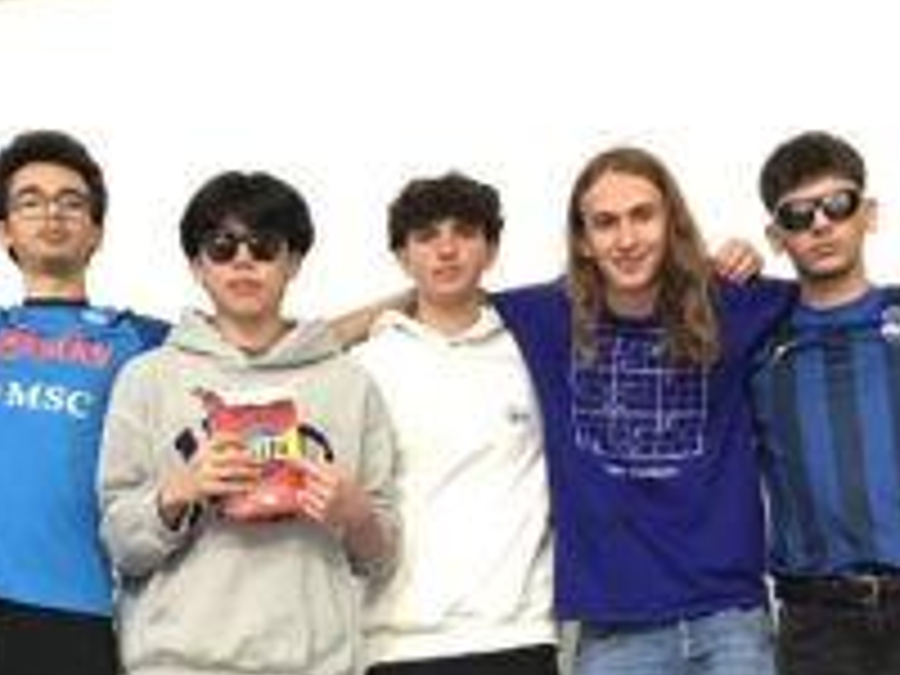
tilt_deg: +14.8
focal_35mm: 62
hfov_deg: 31.2
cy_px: 513
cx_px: 436
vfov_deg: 23.4
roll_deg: +4.1
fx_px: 1612
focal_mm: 3.3
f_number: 2.4
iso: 200
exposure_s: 1/33
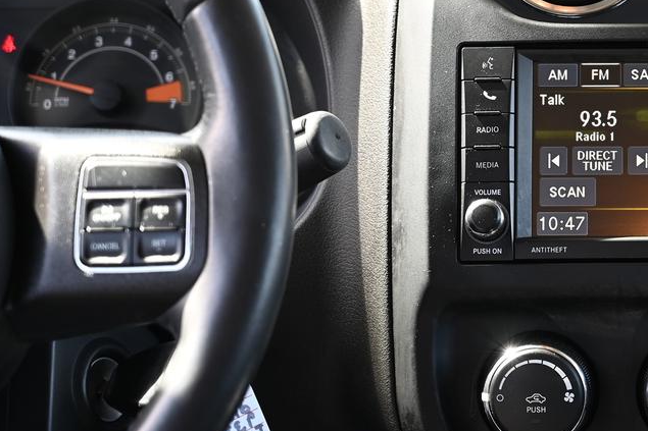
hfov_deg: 15.0
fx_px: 2429
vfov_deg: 10.1
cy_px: 82
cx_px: 633
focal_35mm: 135
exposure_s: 1/160
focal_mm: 67
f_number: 4
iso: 400
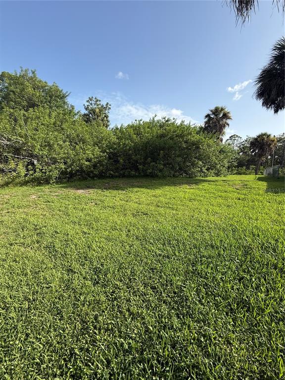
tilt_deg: -8.7
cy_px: 190
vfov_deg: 102.1
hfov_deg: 85.7
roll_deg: -2.0
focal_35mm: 14
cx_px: 142
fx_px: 154
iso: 50
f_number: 2.2
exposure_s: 1/888
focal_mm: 2.22
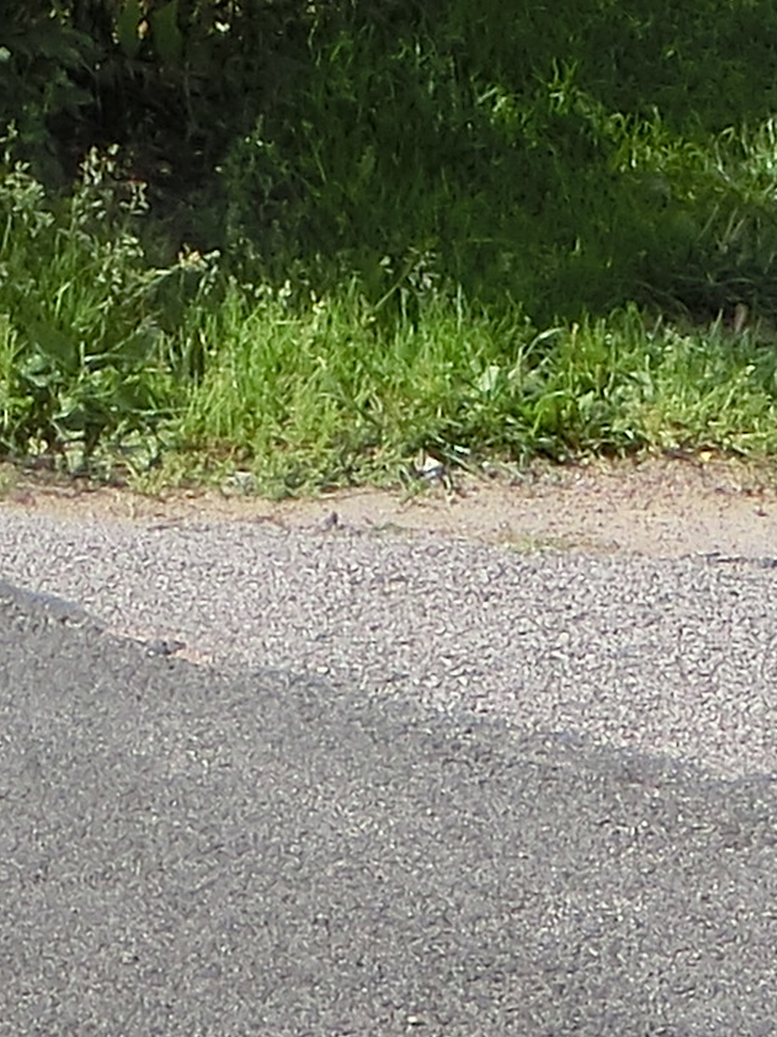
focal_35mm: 291
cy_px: -1249
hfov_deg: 5.1
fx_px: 8717
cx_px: -217
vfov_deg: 6.5
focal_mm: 8
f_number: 4.4
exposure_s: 1/500
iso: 80
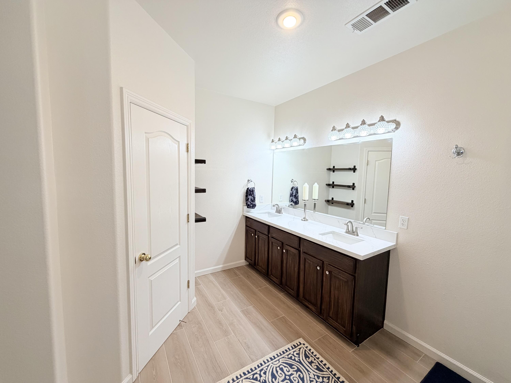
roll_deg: -0.6
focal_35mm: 14
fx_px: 207
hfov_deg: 102.1
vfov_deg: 85.7
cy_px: 192
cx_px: 256
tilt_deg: -5.1
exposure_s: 1/120
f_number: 2.2
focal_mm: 2.22
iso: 200
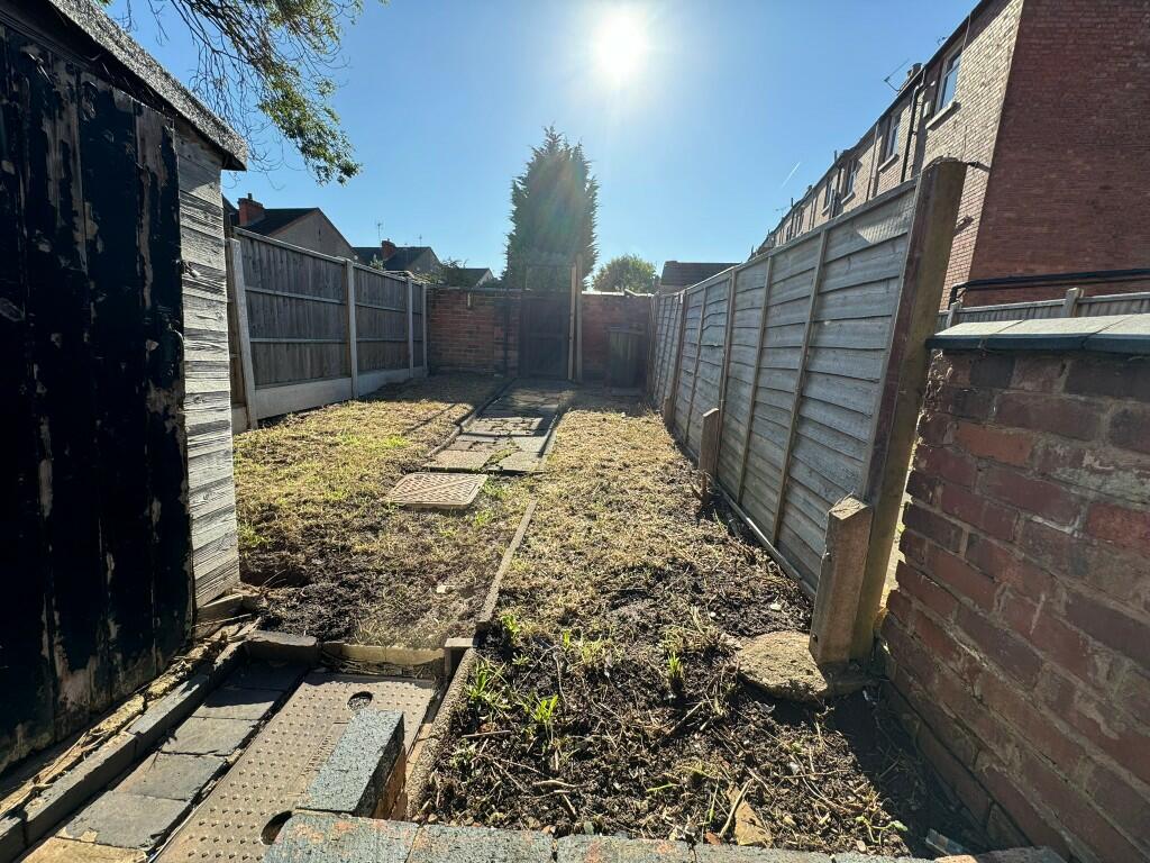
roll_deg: -1.7
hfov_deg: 102.1
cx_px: 575
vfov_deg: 85.7
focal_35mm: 14
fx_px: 465
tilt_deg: -10.9
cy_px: 432
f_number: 2.2
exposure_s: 1/734
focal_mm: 2.22
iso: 50
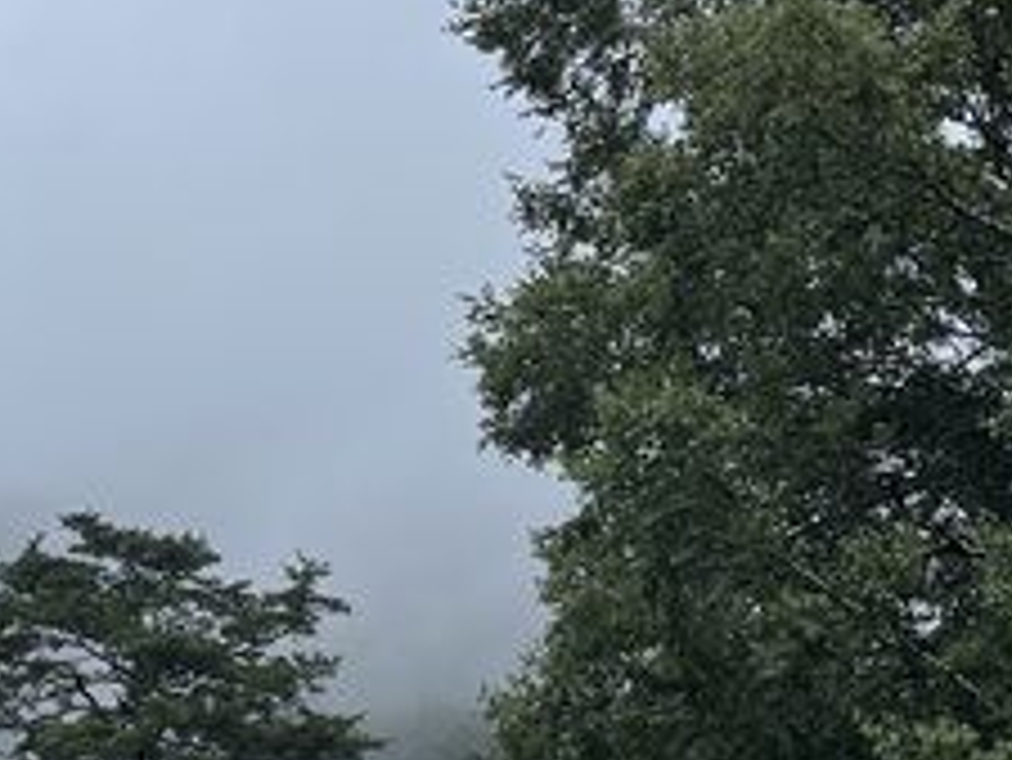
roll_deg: -4.2
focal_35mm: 94
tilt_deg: +25.0
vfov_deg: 15.7
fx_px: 2750
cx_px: 223
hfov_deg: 20.6
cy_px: 304
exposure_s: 1/1580
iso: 50
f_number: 1.6
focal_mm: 5.1
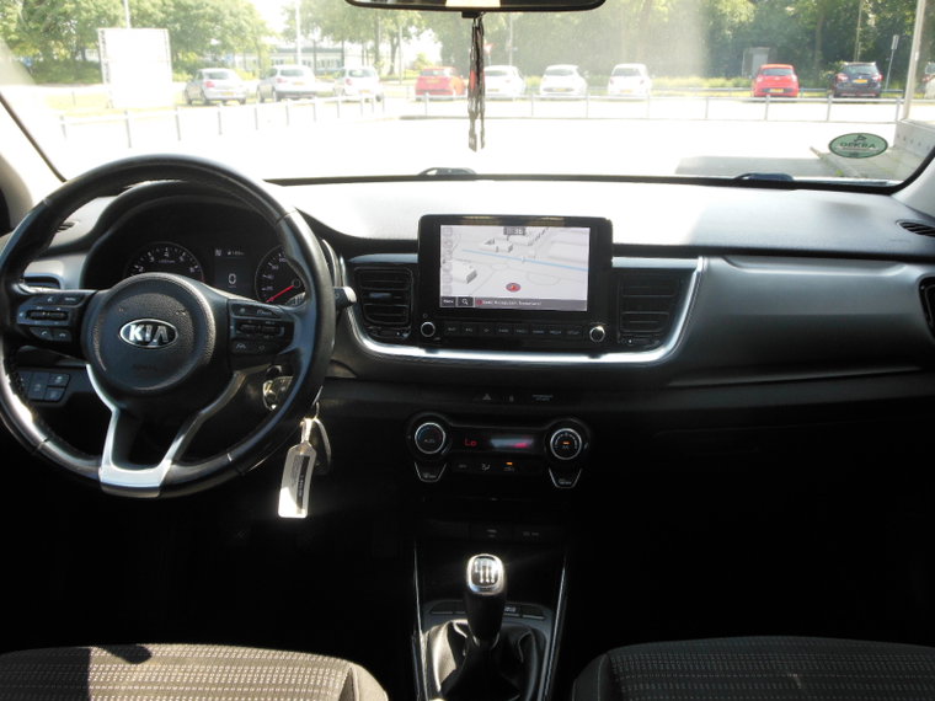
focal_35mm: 33
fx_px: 891
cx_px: 468
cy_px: 350
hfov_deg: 55.4
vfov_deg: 42.9
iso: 250
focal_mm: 6
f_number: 3.5
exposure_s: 1/250
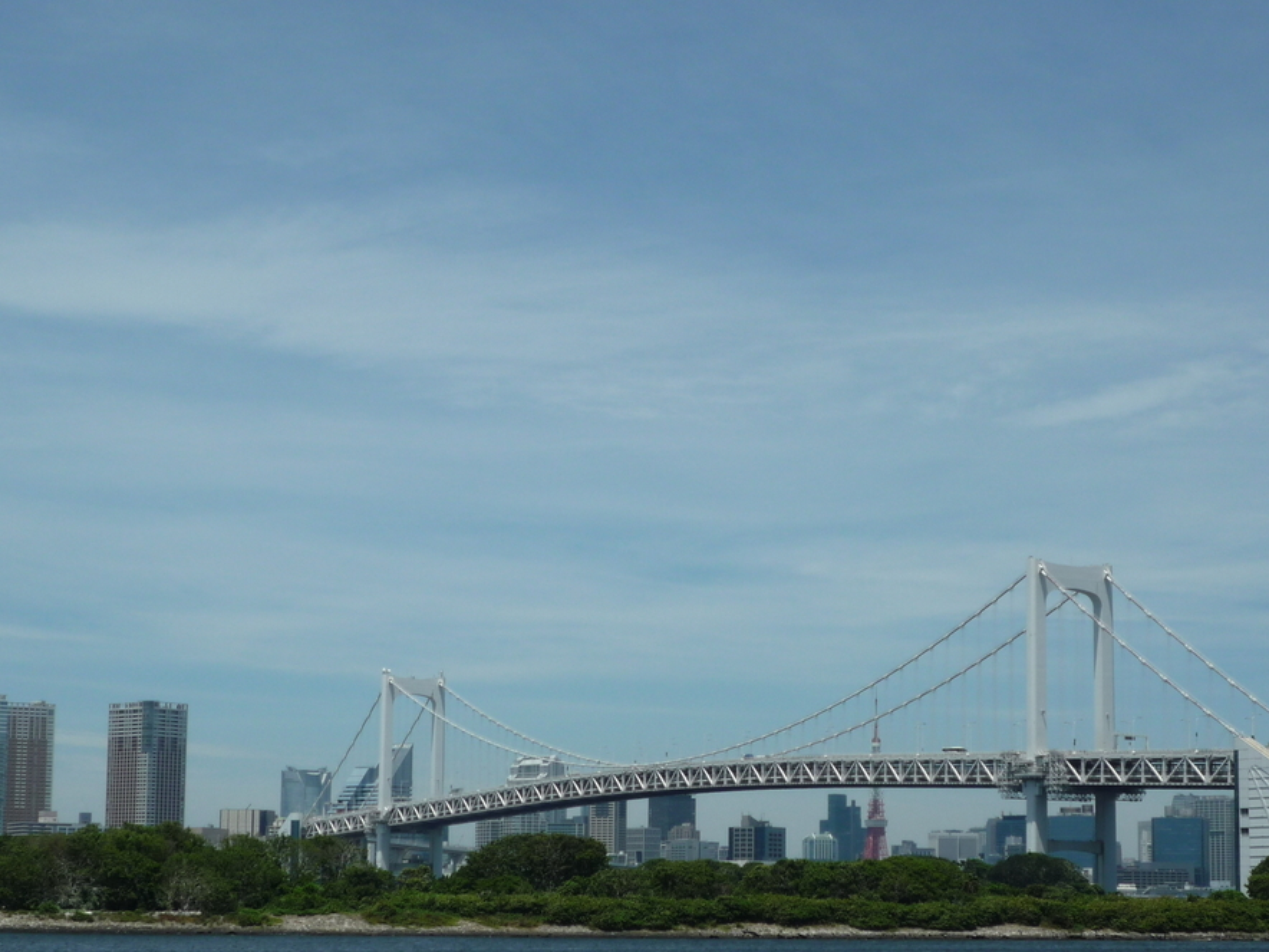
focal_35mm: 76
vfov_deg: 19.4
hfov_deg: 25.7
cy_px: 543
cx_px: 666
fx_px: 2786
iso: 100
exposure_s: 1/640
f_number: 5.6
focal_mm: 9.9
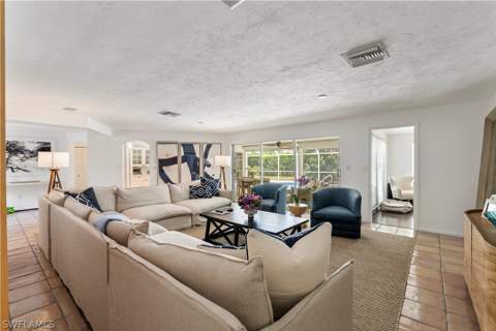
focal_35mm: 16
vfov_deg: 73.7
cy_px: 166
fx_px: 220
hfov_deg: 96.7
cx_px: 248
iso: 100
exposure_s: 1/2
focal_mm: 16
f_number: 9
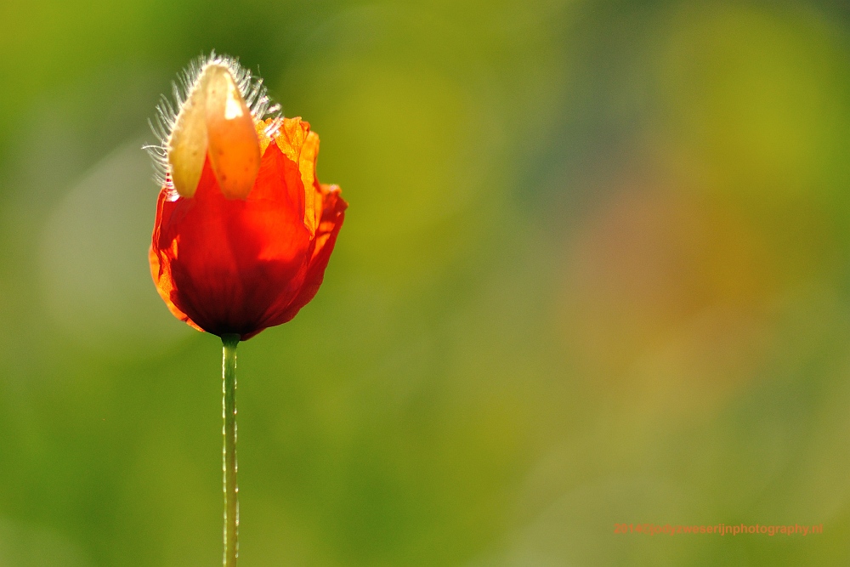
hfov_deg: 13.0
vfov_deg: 8.7
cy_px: 284
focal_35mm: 158
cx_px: 425
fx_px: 3719
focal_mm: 105
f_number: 3
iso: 200
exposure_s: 1/2000
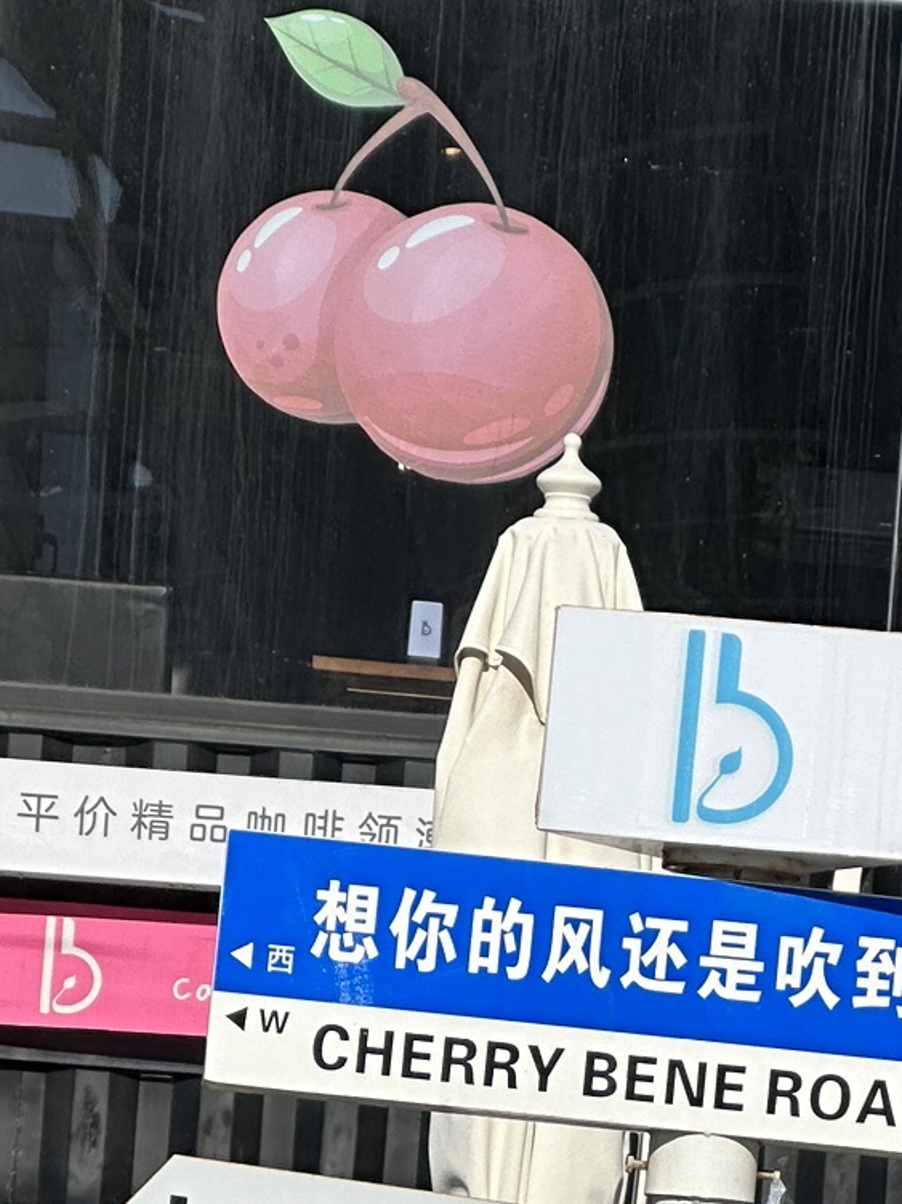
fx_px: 7124
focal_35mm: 205
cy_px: 1420
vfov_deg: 9.5
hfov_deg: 7.2
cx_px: 771
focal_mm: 9
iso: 32
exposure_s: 1/1468
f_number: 2.8
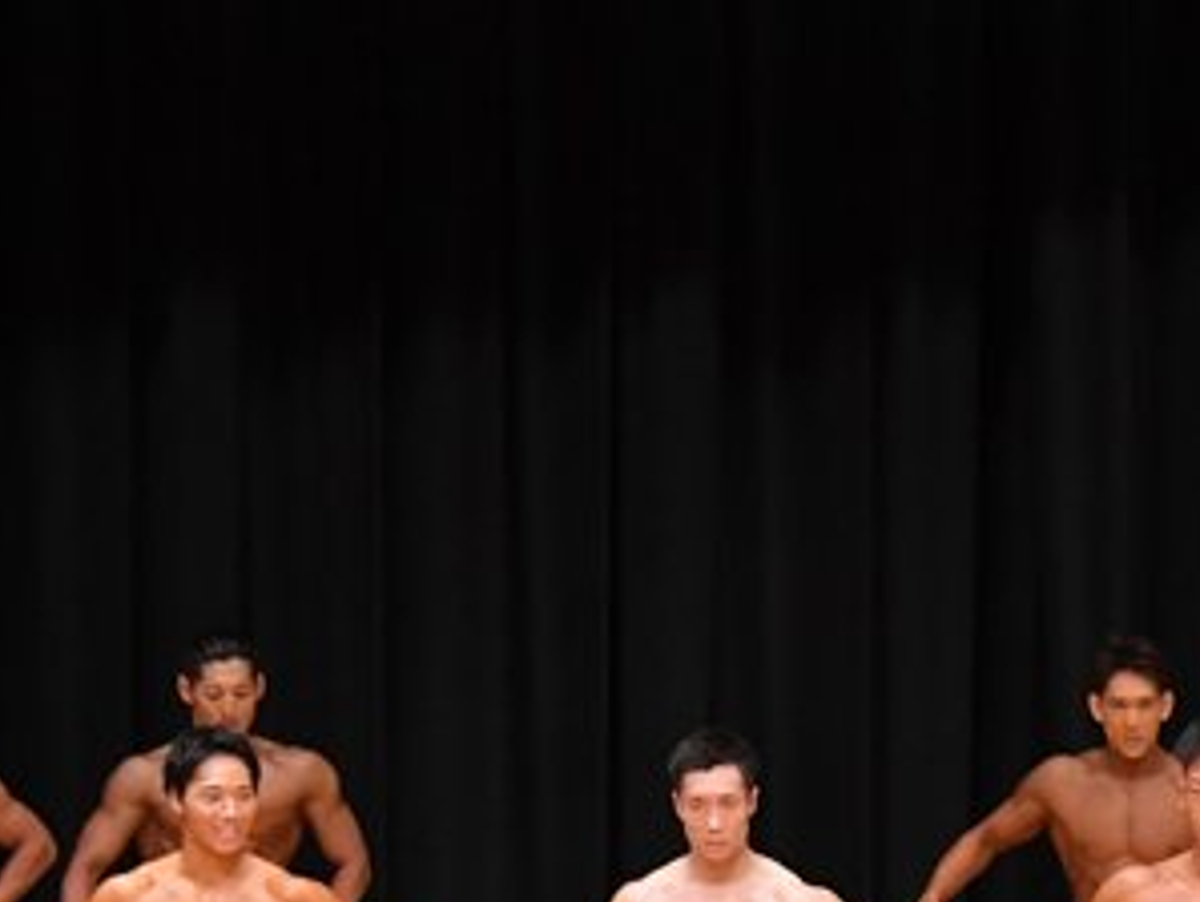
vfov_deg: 4.7
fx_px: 10998
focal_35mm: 317
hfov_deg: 6.2
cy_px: 1031
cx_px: 1303
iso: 4000
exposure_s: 1/400
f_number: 5.6
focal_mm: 85
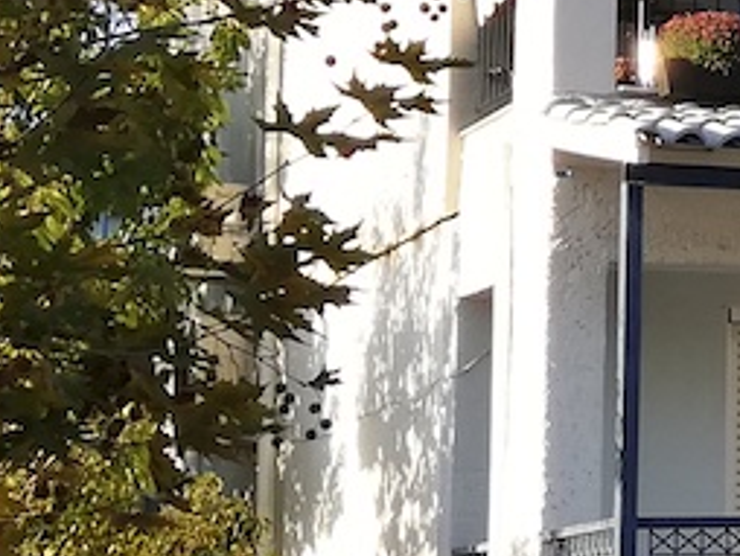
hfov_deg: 12.0
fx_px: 3231
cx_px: 1355
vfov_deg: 9.8
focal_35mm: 151
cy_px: 47
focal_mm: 3.81
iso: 50
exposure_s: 1/251
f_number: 2.2
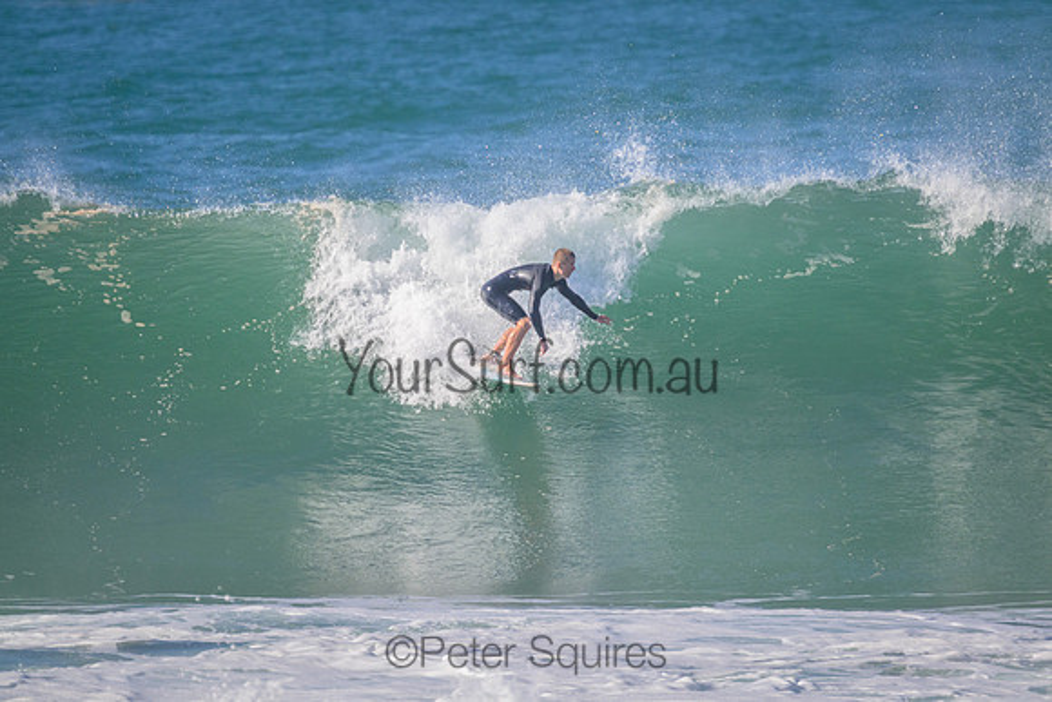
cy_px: 351
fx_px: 23382
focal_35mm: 800
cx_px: 526
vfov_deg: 1.7
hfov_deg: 2.6
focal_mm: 800
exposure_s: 1/2000
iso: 1400
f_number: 11
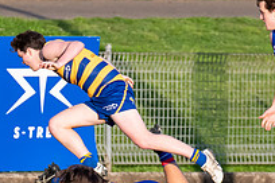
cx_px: 95
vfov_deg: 0.9
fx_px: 11473
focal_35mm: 1502
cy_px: 185
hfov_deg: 1.4
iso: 800
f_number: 5
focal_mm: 300
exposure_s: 1/1600
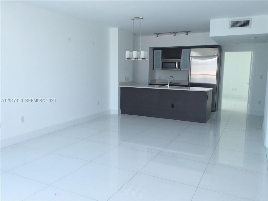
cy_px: 100
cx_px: 134
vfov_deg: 48.2
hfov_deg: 61.7
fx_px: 225
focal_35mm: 29
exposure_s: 1/123
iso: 32
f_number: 2.2
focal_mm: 4.15
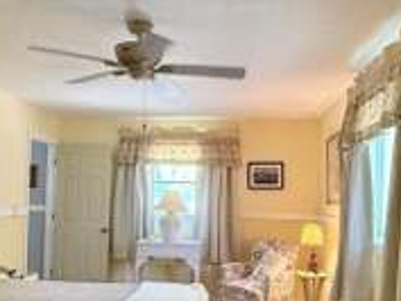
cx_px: 190
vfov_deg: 37.5
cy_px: 188
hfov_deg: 48.9
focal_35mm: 38
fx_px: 440
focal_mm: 2.22
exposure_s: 1/60
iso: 500
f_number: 2.2
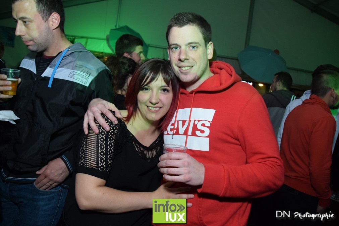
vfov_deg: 43.6
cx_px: 170
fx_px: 282
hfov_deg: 61.9
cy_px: 113
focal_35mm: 30
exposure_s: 1/40
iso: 1600
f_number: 3.5
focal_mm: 20
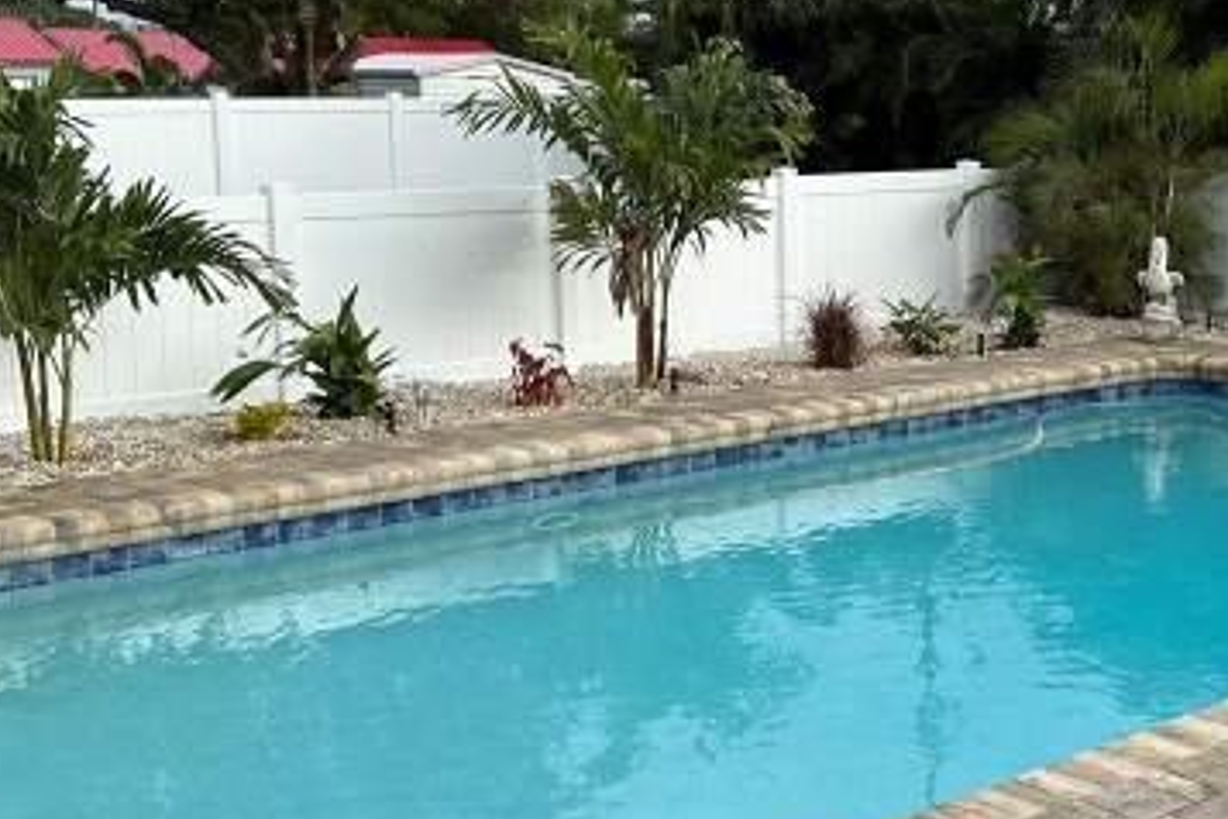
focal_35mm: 56
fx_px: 1910
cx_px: 991
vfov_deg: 24.2
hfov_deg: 34.5
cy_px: 348
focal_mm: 6.86
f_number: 1.78
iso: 80
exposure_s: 1/2353
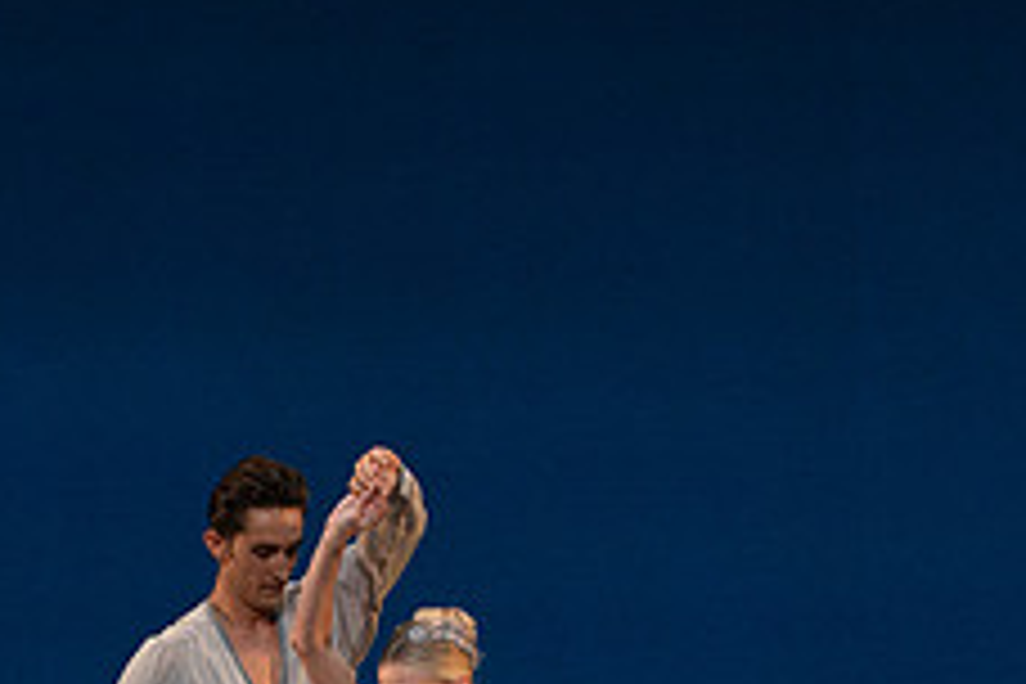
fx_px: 14505
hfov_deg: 4.0
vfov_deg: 2.7
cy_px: 844
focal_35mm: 509
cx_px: 68
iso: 3200
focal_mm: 200
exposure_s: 1/500
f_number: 8
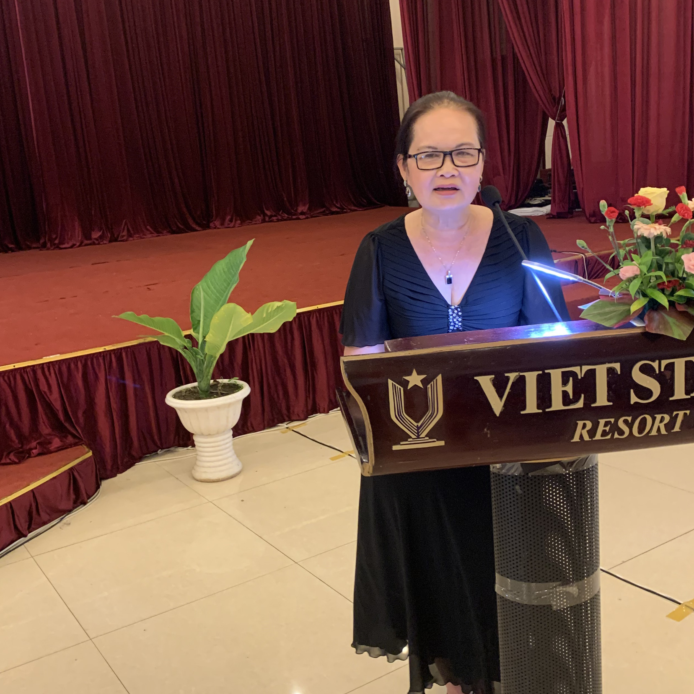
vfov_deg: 44.9
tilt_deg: -11.6
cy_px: 339
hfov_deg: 44.9
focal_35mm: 37
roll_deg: +4.2
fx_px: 839
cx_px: 338
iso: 400
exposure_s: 1/50
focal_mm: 4.25
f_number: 1.8
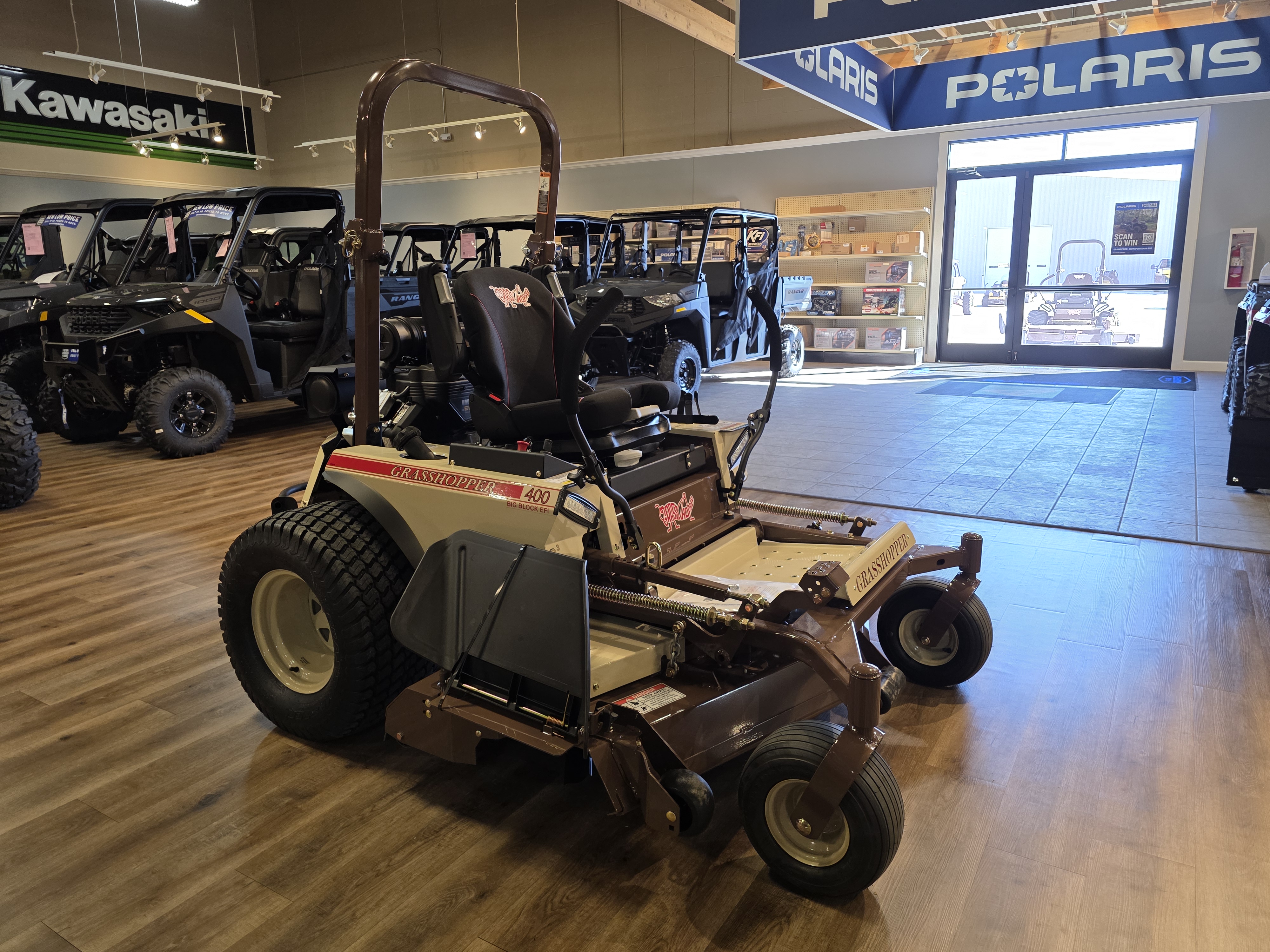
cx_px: 635
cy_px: 476
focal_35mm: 23
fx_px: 844
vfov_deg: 58.9
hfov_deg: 73.9
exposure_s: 1/120
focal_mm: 6.3
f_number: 1.7
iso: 250
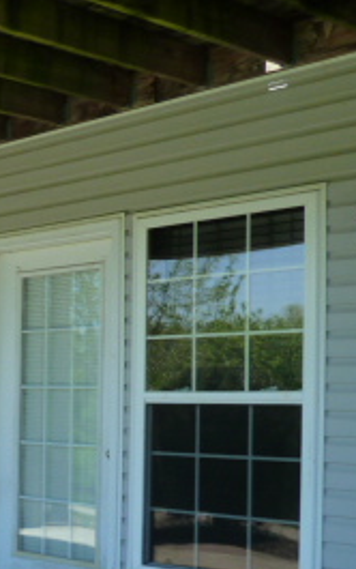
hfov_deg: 16.4
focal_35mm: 64
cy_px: 412
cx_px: -320
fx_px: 992
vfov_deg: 31.5
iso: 125
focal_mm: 4.1
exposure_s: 1/200
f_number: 4
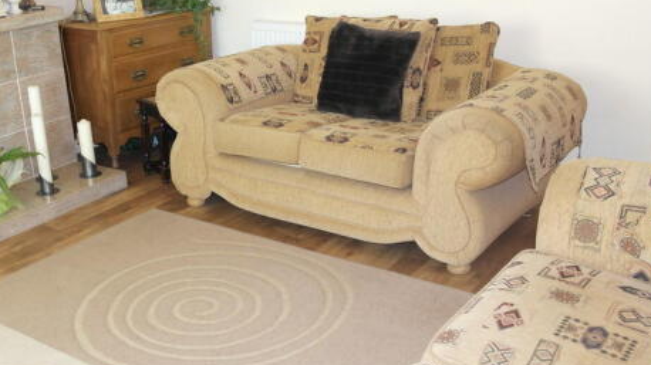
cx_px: 227
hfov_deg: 44.9
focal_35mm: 45
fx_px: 776
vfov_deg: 26.5
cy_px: 160
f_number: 3.5
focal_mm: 20
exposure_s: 1/40
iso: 400
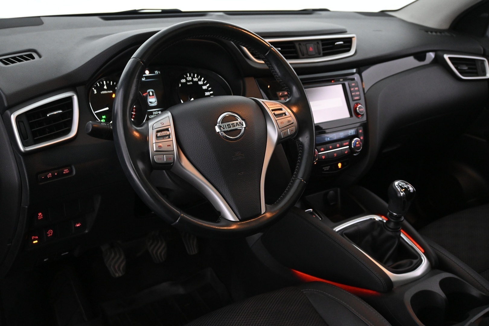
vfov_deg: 38.4
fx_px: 469
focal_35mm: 34
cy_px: 163
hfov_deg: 55.1
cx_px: 244
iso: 2200
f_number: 4.2
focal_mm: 23
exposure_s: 1/40
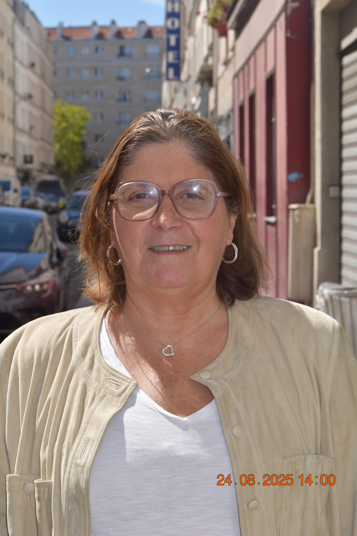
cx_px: 178
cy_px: 268
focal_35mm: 82
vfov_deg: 24.6
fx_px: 1227
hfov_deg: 16.6
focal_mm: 55
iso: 100
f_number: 10
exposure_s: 1/200
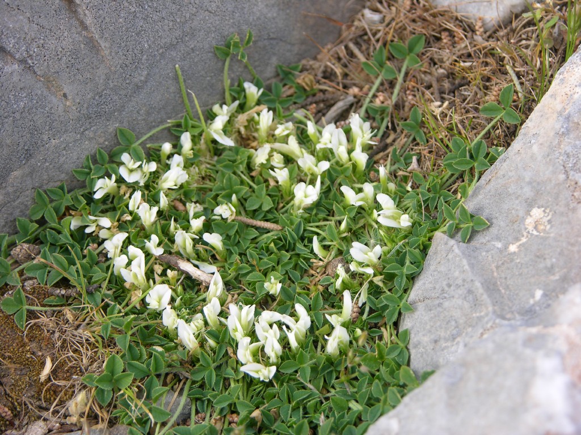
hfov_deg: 15.2
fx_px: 2182
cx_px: 290
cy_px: 218
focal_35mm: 130
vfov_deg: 11.4
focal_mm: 31.9
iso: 50
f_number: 3.8
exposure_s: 1/36.5
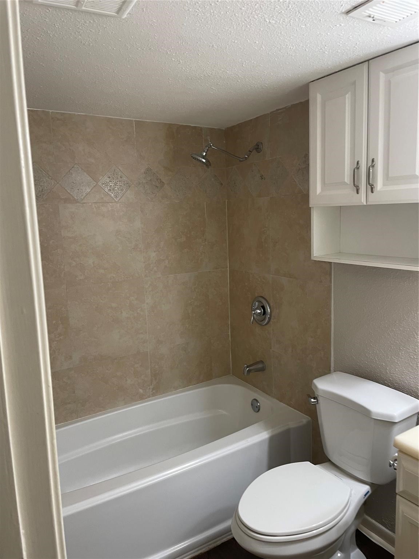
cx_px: 210
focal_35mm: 26
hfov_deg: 53.1
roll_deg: +1.9
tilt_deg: -9.9
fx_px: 420
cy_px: 280
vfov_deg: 67.3
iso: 80
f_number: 1.6
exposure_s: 1/60
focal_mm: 4.2
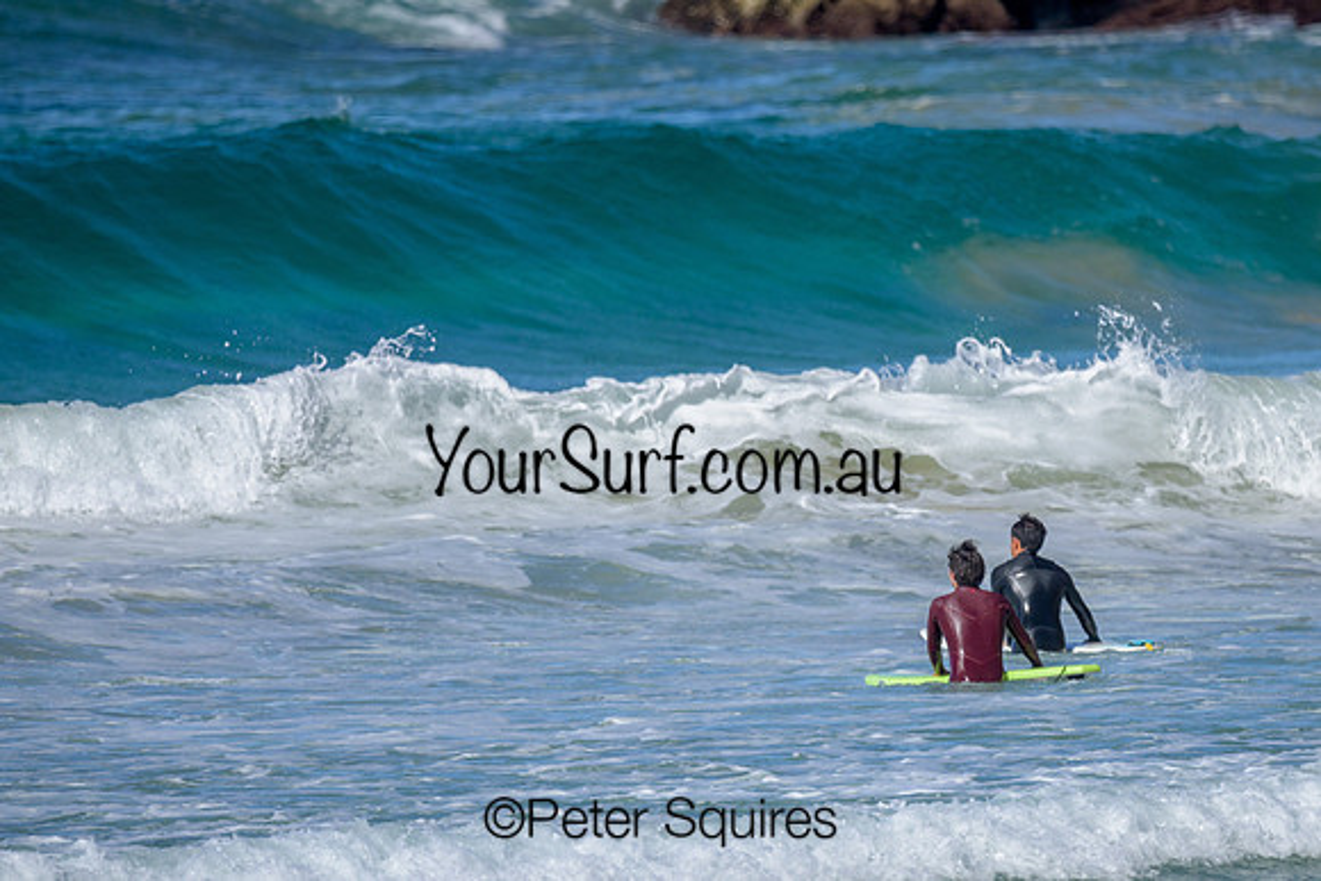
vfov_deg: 1.3
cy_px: 605
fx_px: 40335
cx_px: 882
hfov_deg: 1.9
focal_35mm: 1099
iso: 160
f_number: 6.3
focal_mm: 800
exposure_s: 1/2000
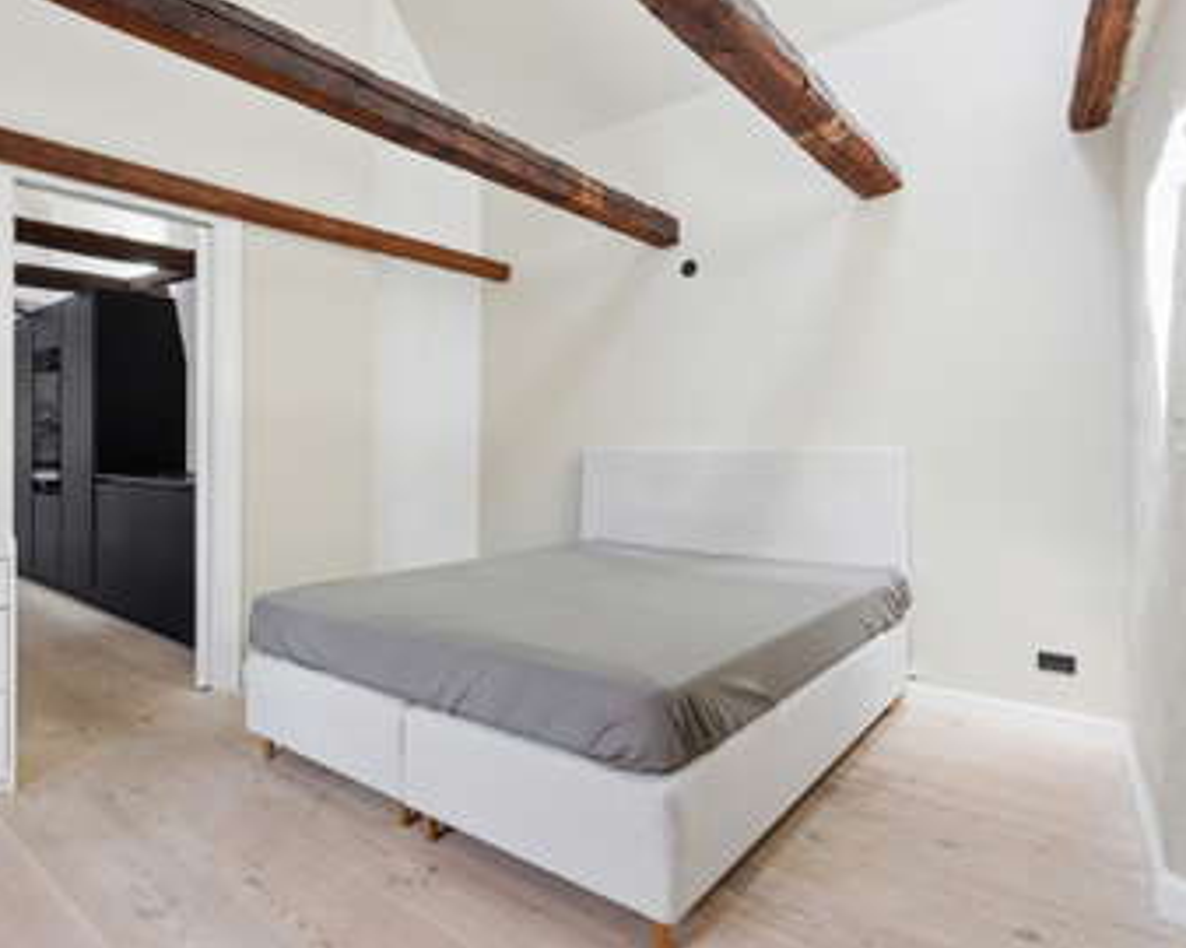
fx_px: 767
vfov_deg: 63.4
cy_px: 460
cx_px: 502
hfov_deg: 74.9
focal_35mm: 22
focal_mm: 12.5
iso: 200
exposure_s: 1/13
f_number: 8
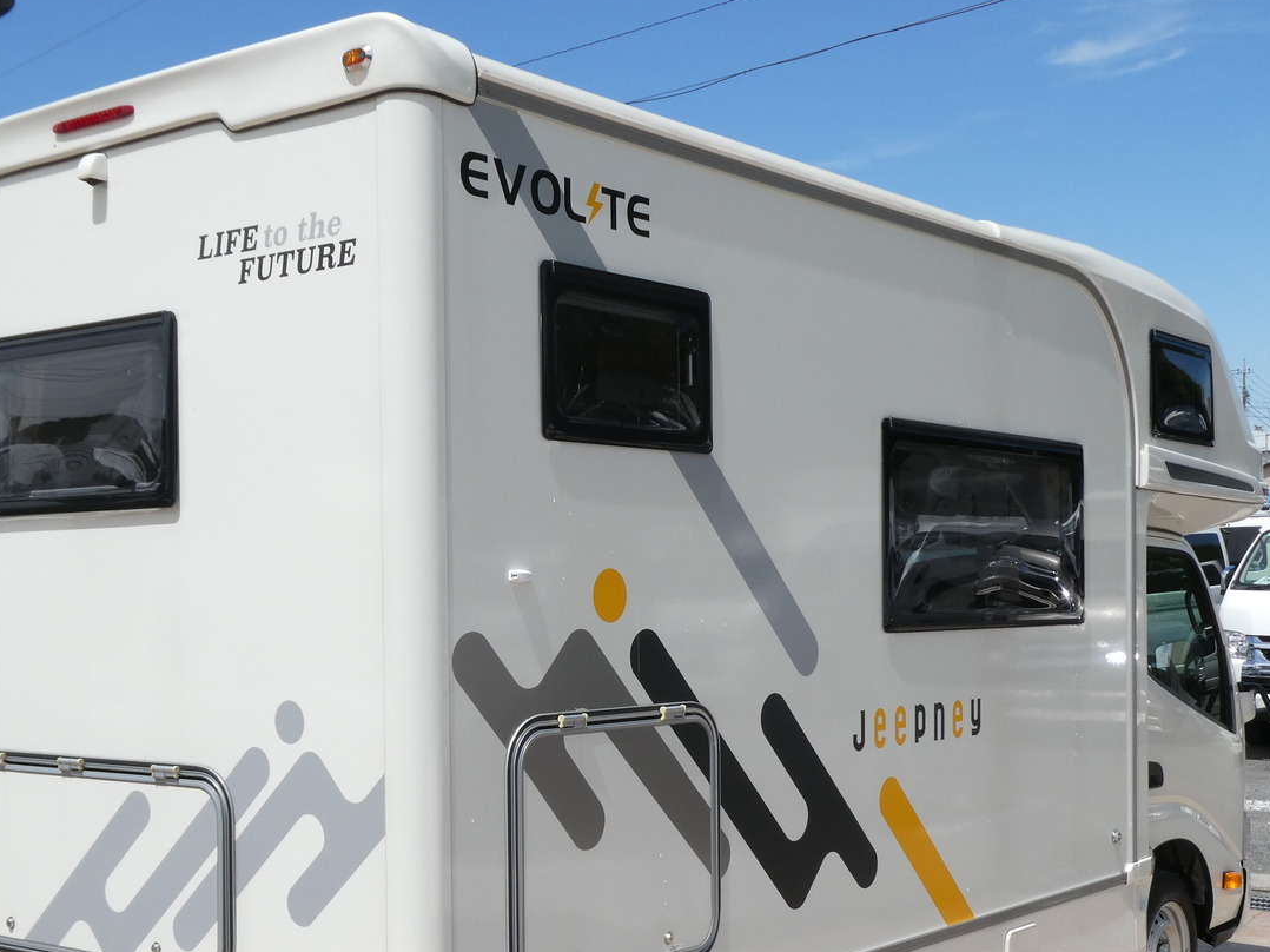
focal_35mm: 49
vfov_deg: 29.4
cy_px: 662
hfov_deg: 38.9
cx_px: 576
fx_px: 1797
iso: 80
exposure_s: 1/800
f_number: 4
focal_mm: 5.8
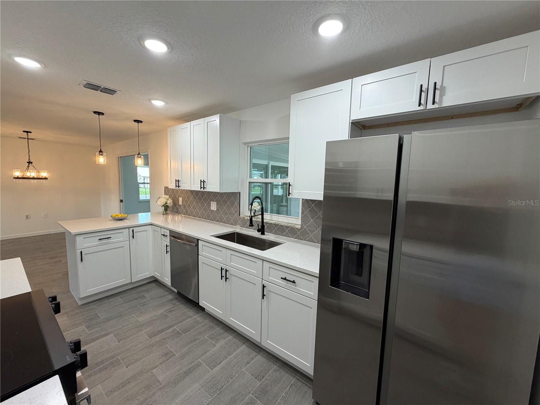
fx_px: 218
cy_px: 202
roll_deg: -1.8
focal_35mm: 14
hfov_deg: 102.1
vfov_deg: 85.7
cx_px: 270
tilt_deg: -4.1
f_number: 2.2
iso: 160
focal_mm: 2.22
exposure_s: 1/120
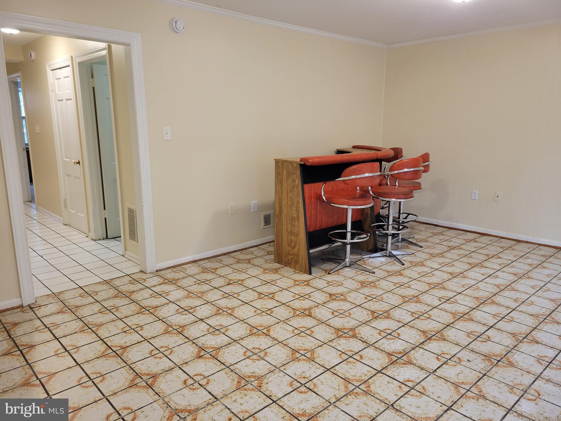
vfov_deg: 53.1
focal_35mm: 26
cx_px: 280
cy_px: 210
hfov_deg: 67.3
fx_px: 421
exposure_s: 1/40
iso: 160
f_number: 1.8
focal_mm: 5.4
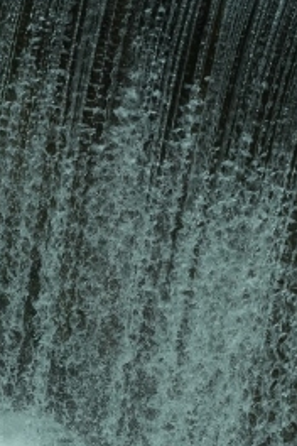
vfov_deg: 15.2
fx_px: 1633
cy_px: 478
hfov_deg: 10.3
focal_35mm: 132
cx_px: 2
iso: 2500
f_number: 10
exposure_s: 1/800
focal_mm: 58
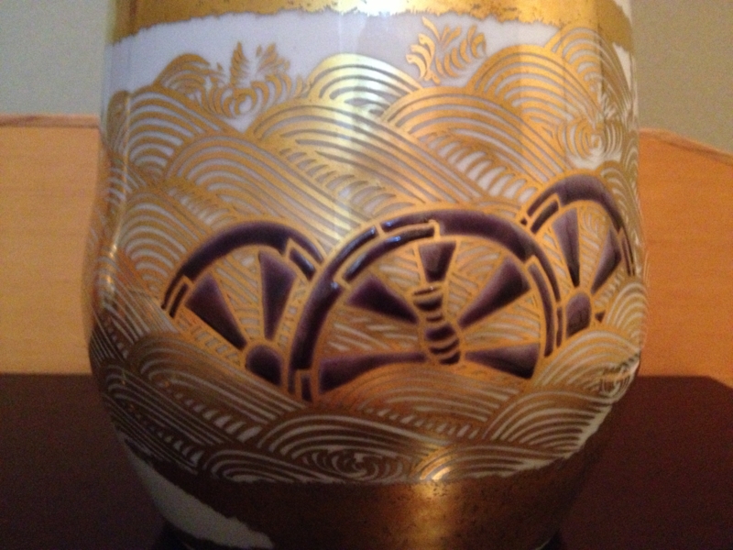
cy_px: 275
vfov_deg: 40.7
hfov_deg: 52.6
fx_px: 741
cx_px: 366
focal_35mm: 35
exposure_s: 1/15
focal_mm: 4.28
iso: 800
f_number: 2.4
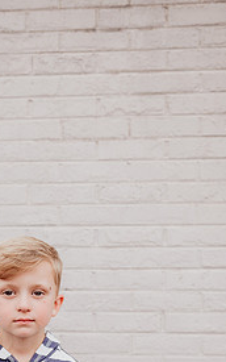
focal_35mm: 40
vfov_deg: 46.4
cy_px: 295
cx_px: 43
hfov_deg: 31.2
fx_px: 394
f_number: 2.5
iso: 200
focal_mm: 24
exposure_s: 1/200
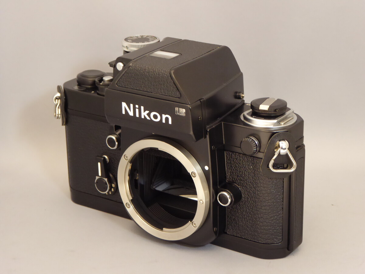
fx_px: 833
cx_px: 182
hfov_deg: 24.7
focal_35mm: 79
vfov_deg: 18.7
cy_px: 137
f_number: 4.7
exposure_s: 1/13
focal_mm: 14.1
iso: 400
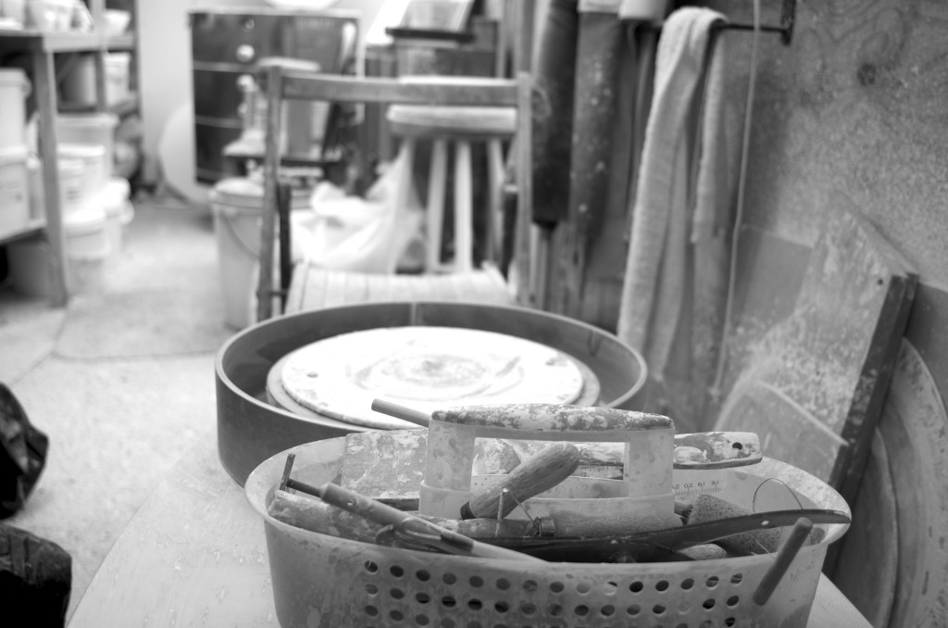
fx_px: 946
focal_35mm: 36
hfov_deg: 53.2
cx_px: 474
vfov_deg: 36.7
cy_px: 314
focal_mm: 24
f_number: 2.8
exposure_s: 1/30
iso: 180
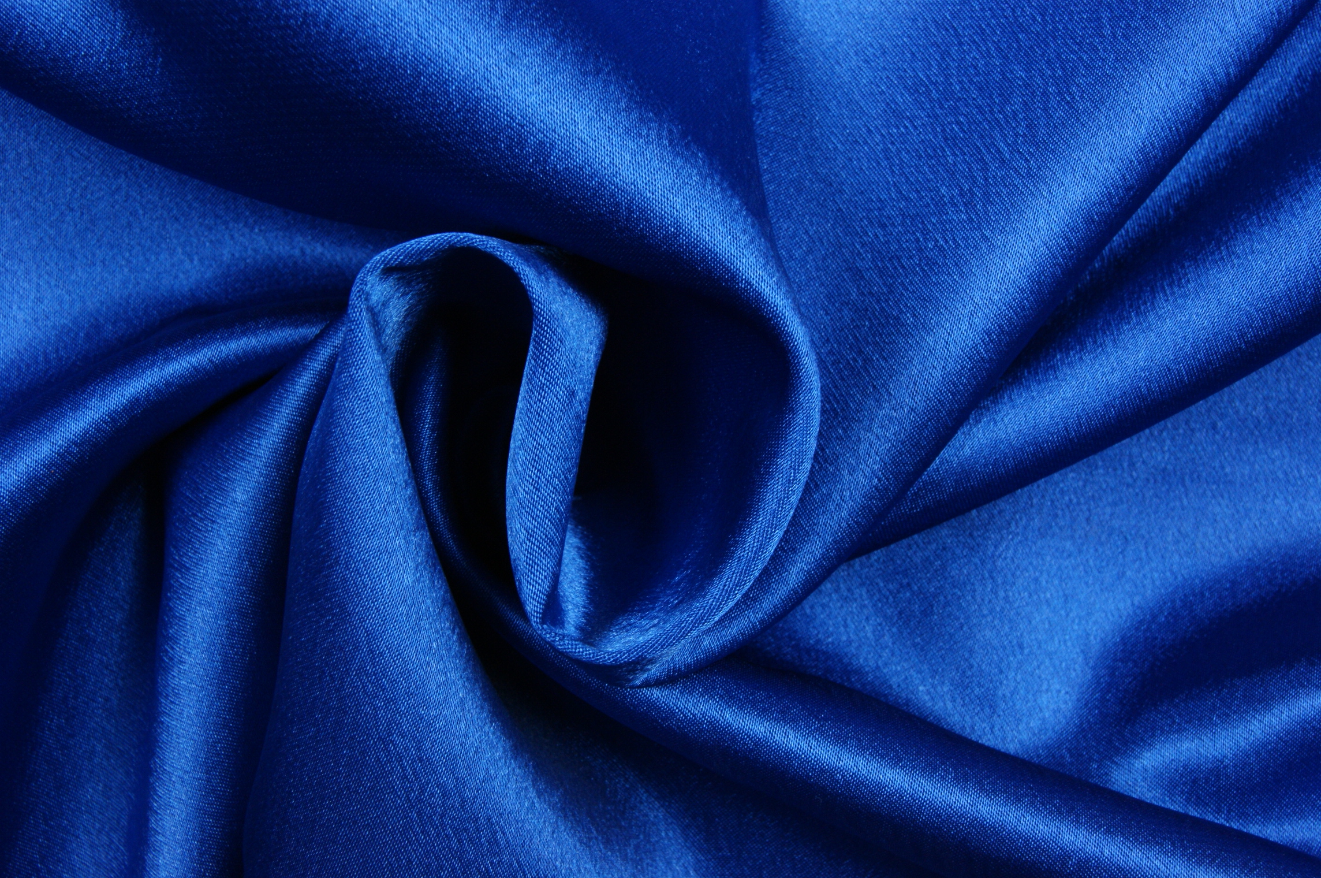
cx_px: 660
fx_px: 1924
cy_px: 439
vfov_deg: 25.7
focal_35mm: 52
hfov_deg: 37.9
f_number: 14
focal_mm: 35
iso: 400
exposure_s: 1/60
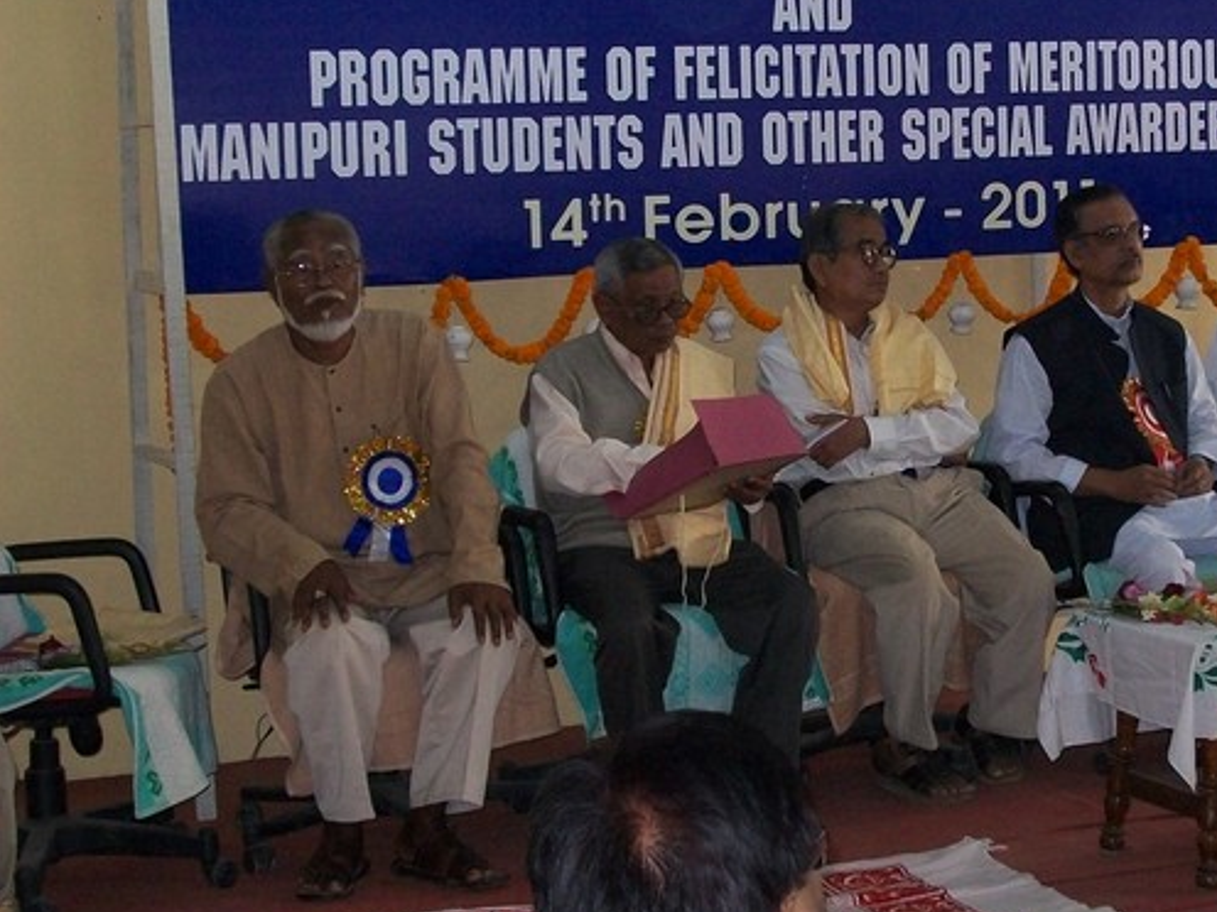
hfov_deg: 24.5
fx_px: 2777
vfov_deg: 18.6
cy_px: 335
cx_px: 856
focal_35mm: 79
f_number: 3.4
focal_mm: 9.4
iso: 200
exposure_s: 1/80
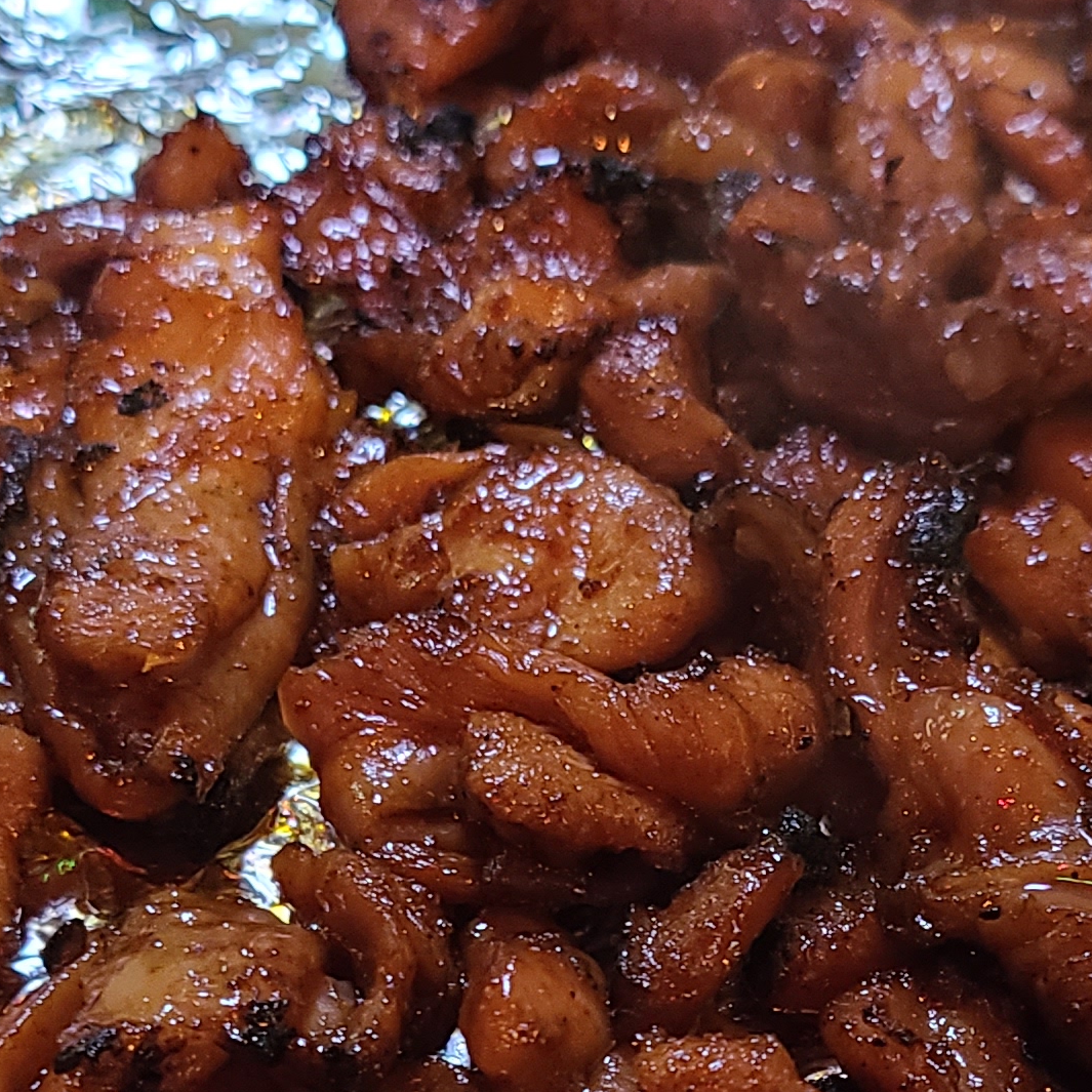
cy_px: 907
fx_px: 3105
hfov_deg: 19.9
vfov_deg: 19.7
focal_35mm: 87
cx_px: 750
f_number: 1.8
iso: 500
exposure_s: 1/24
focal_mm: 5.4
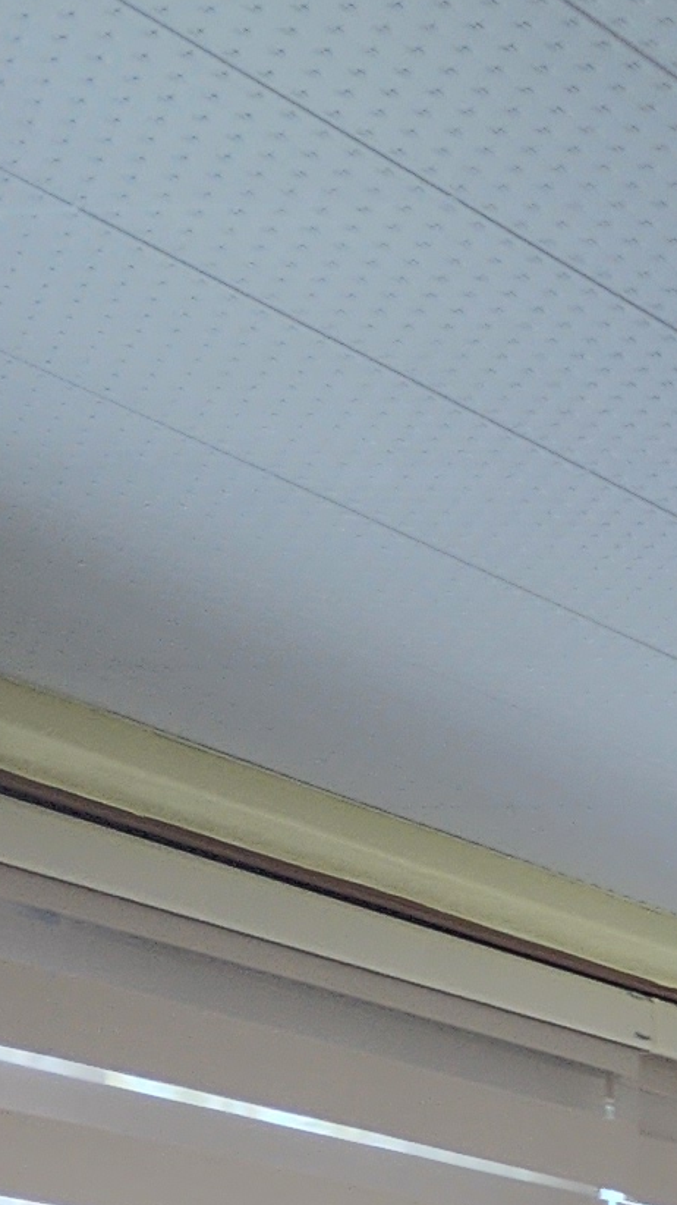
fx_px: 3896
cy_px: 1840
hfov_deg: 7.0
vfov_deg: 16.0
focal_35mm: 122
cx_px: 2900
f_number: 1.8
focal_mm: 6.4
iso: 64
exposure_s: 1/120
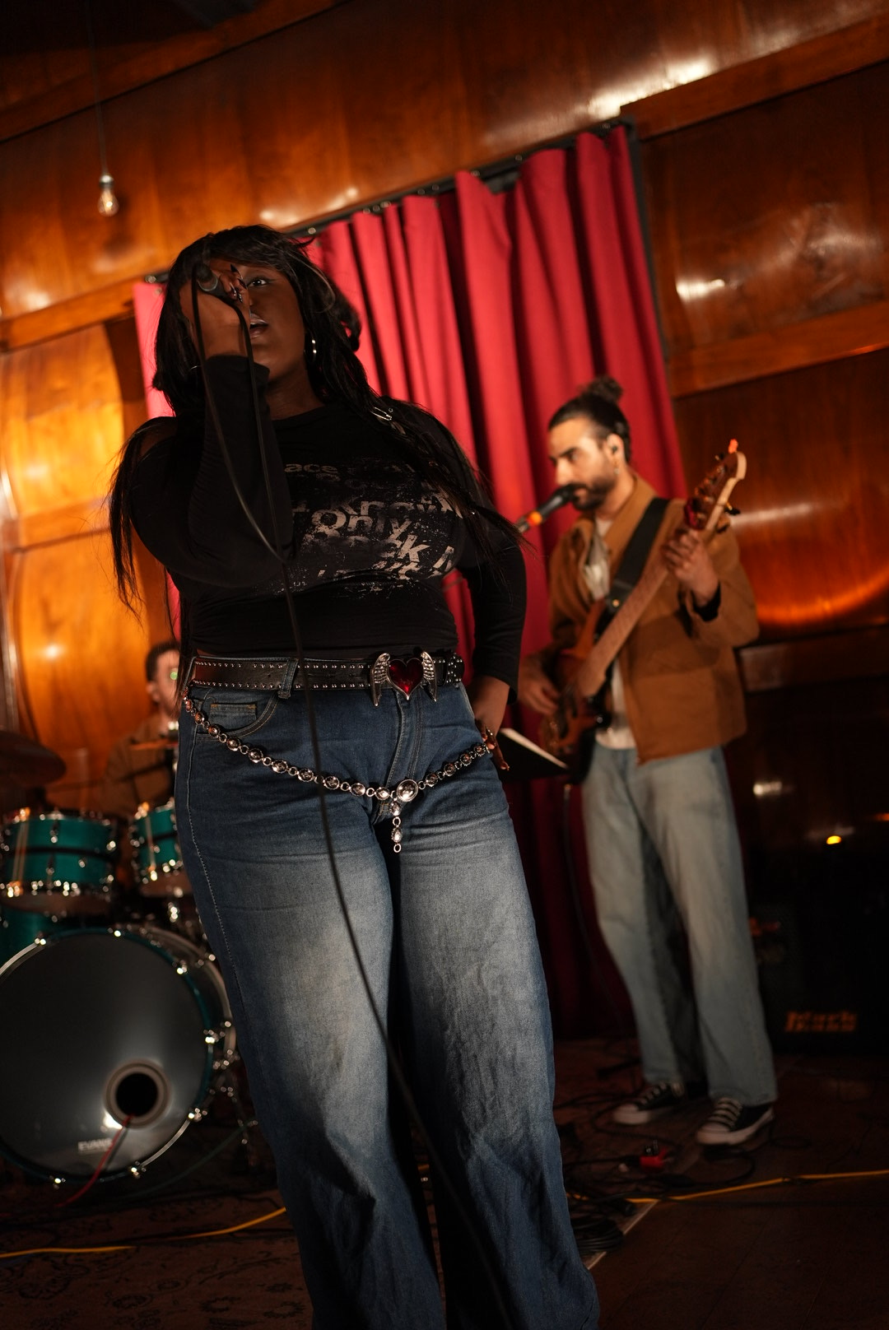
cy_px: 665
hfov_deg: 37.9
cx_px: 444
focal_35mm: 35
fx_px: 1294
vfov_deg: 54.4
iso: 1000
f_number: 2.2
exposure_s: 1/50
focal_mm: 35
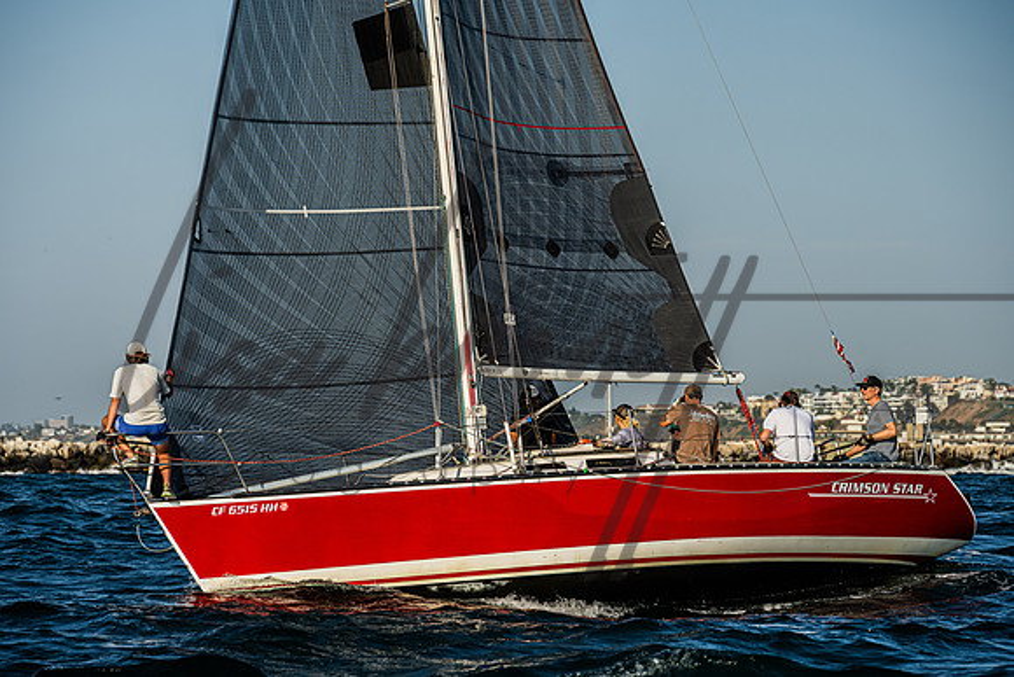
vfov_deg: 8.4
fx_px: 4623
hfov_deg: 12.5
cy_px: 370
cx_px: 487
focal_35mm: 164
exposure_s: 1/1000
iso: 100
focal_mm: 145
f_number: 6.3
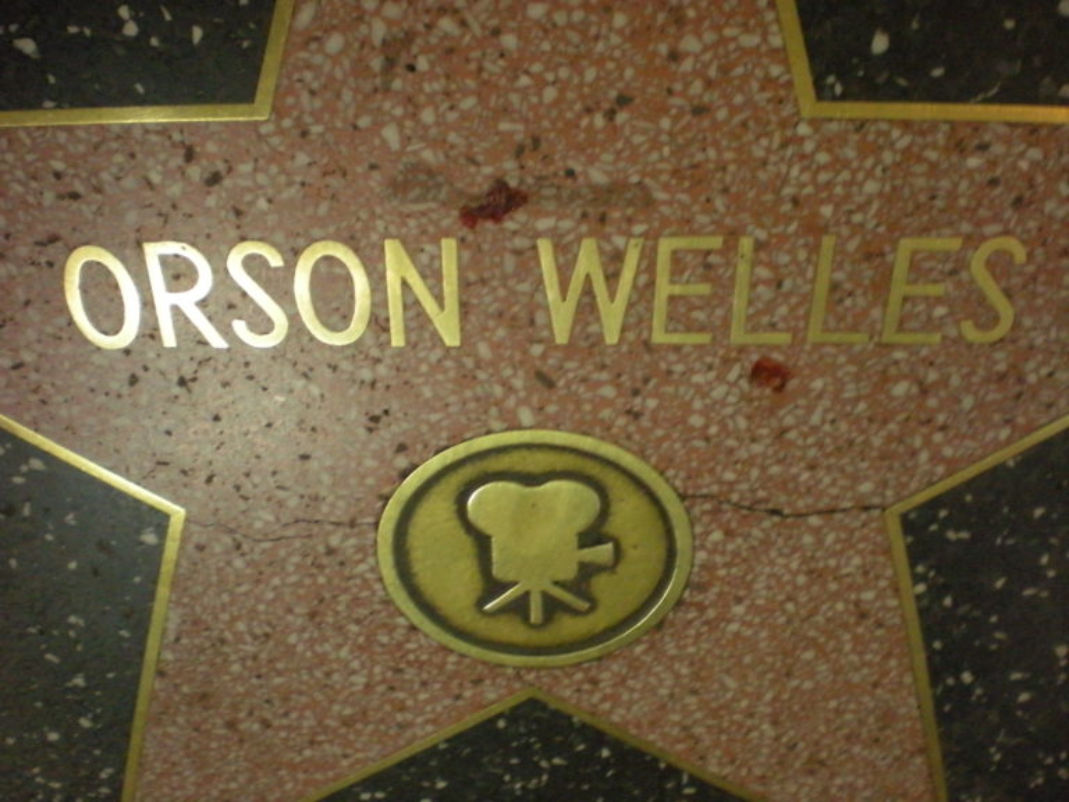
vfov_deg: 37.7
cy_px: 401
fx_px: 1174
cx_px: 534
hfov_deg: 49.0
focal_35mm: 38
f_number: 3.1
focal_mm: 6.3
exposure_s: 1/12.3
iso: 800
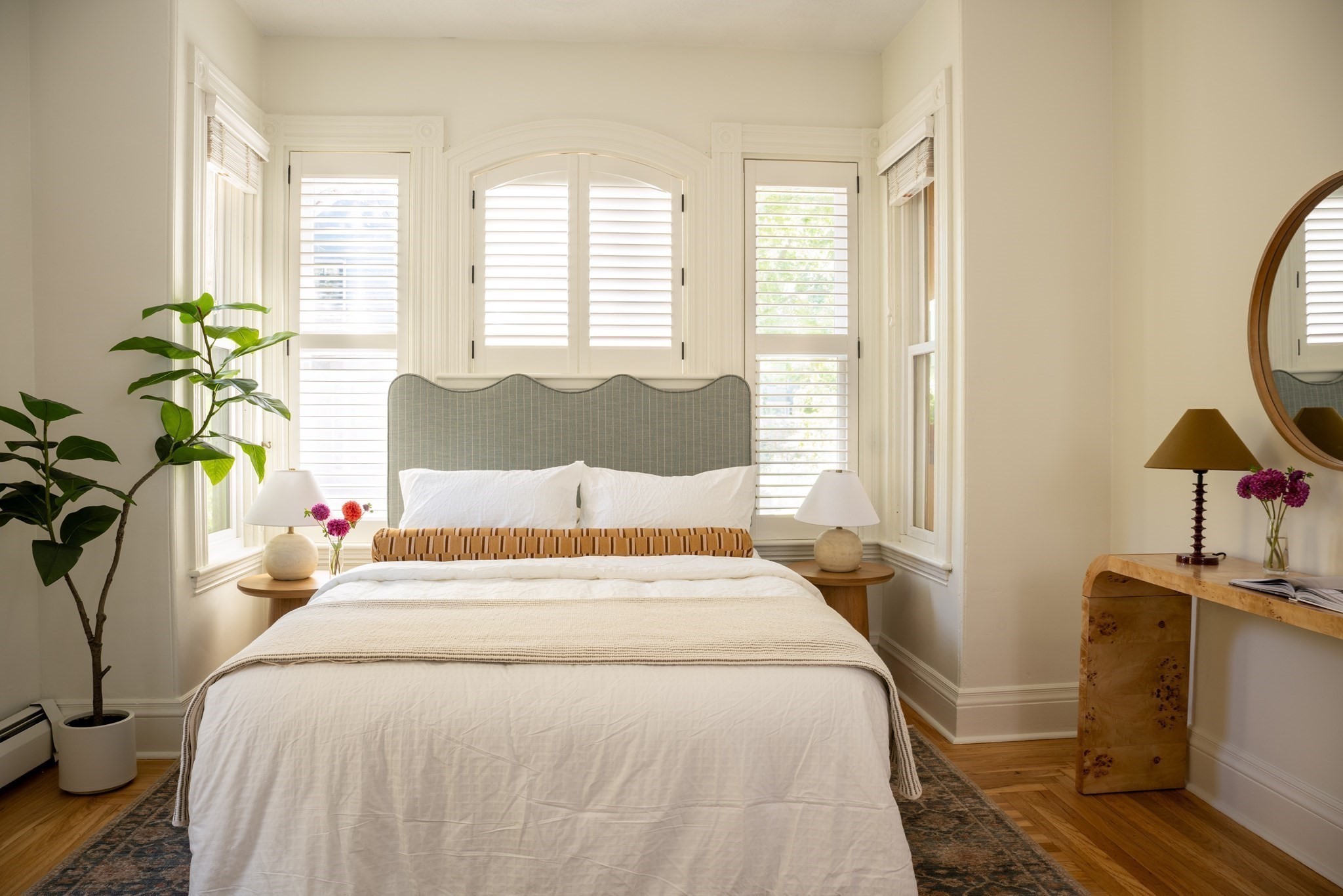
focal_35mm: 26
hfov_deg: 69.4
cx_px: 672
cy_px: 448
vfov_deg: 49.6
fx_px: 970
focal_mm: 26
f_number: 9
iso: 200
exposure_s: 1/5
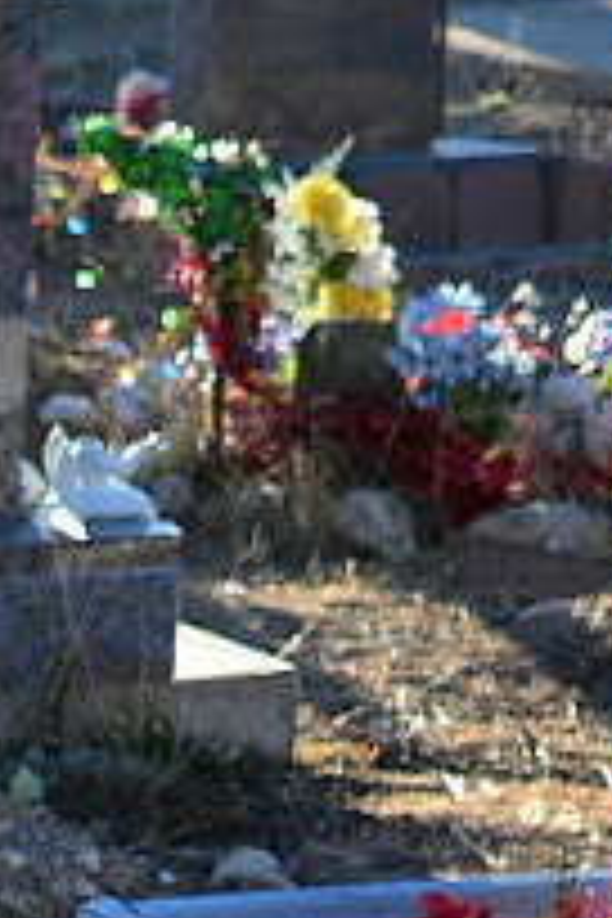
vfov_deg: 8.8
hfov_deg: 5.7
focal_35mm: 220
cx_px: -1458
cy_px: 1890
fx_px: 5610
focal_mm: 28
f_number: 4
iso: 100
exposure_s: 1/400
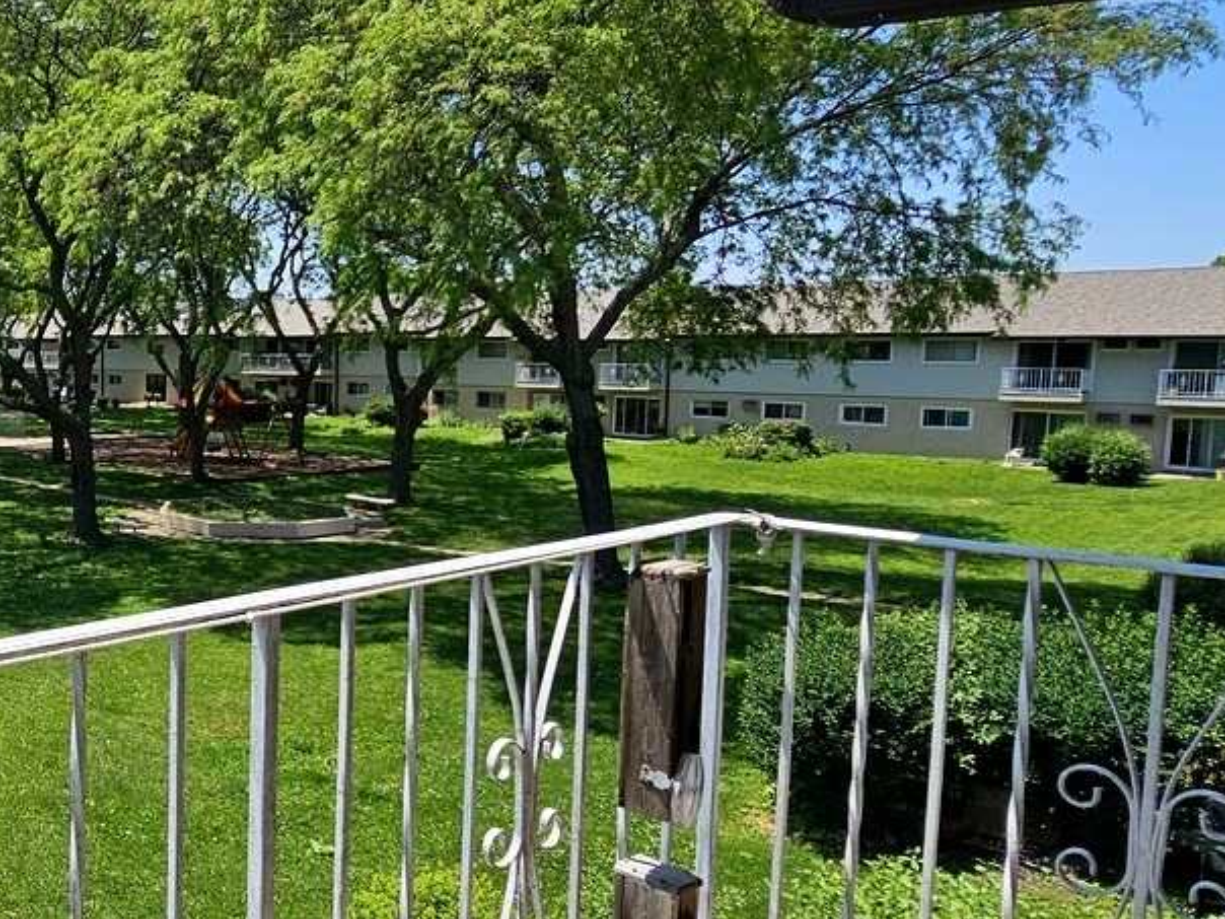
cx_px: 14
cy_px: 475
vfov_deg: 45.4
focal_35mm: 31
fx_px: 1097
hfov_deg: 48.6
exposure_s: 1/2579
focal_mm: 2.2
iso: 50
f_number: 2.2
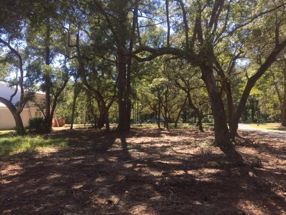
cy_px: 108
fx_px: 240
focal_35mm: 29
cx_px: 143
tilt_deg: +0.7
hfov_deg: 61.7
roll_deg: -0.3
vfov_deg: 48.2
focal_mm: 4.15
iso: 32
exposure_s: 1/439
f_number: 2.2
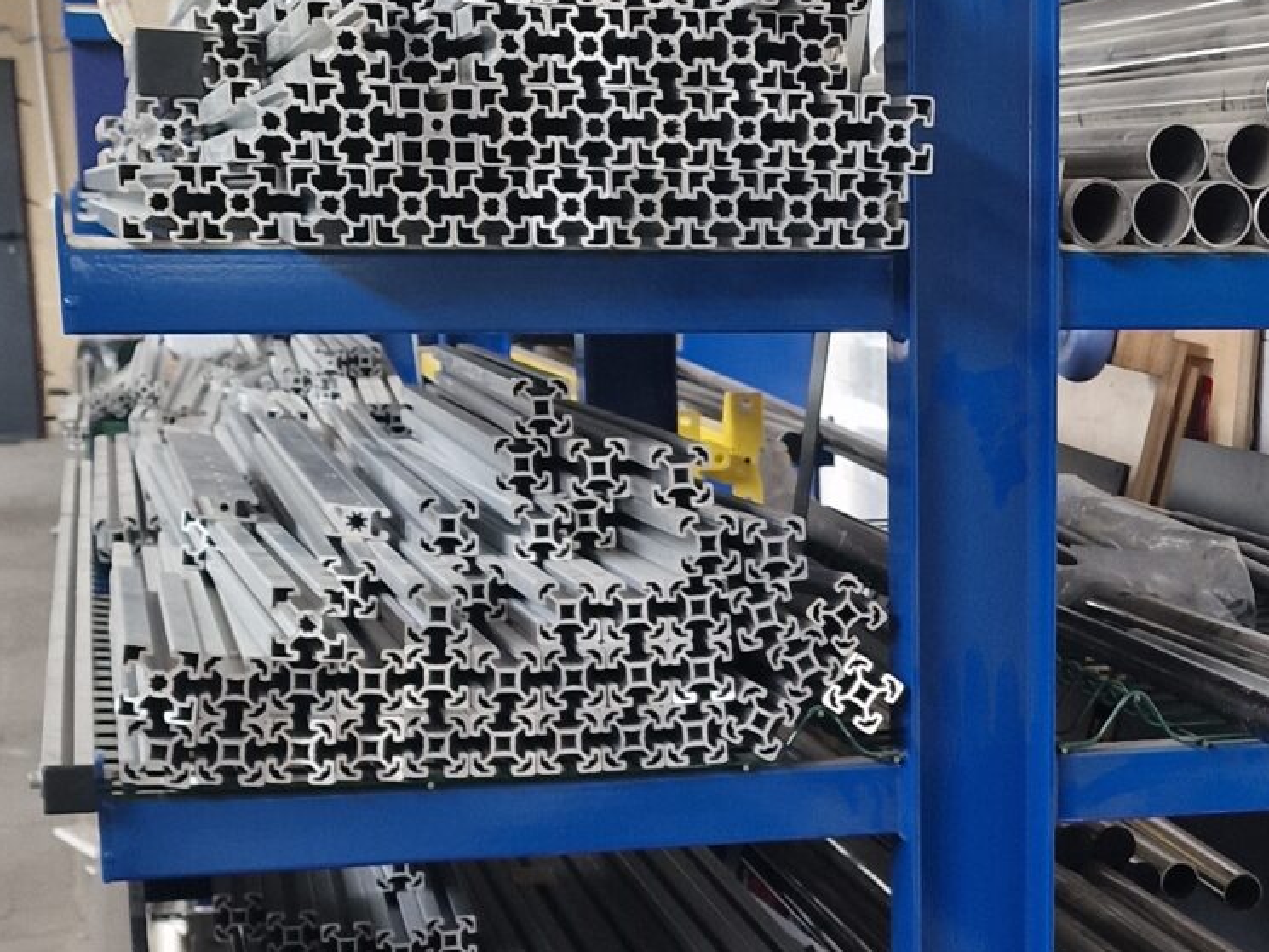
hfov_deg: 24.2
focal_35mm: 79
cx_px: 1083
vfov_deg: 18.3
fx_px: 2897
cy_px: 877
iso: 50
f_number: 1.8
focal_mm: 6.4
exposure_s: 1/100
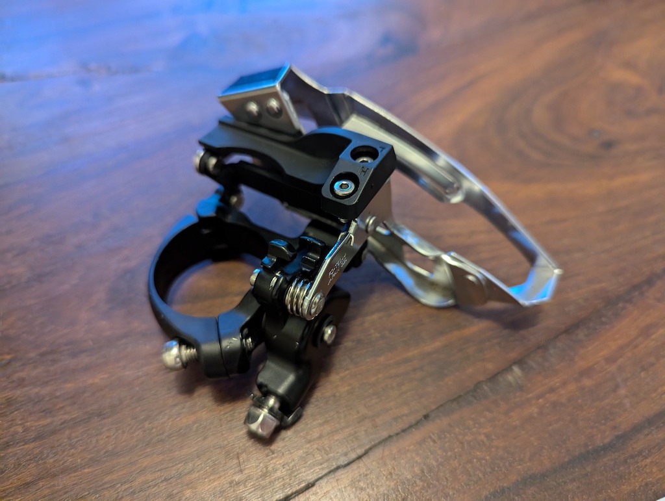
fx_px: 462
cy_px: 250
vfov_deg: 56.9
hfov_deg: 71.5
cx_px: 332
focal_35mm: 24
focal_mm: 6.81
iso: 2501
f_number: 1.85
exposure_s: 1/33.3
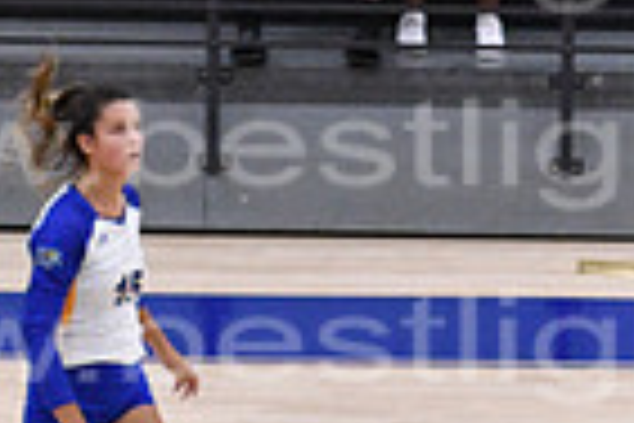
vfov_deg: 3.2
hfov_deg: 4.7
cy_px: 646
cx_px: 724
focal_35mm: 433
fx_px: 7625
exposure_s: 1/1000
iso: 6400
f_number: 3.2
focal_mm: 70
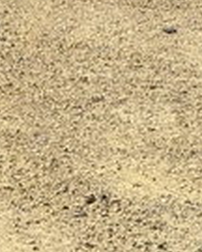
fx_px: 1995
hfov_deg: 5.8
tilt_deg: -2.6
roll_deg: +0.4
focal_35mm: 267
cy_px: -267
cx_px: -73
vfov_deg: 7.0
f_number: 1.78
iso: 64
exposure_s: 1/2033
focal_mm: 6.76
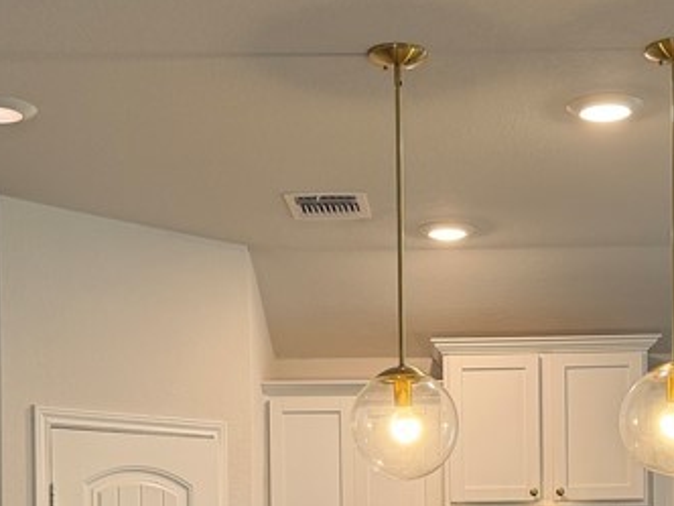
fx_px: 1441
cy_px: 577
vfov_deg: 19.0
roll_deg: +0.2
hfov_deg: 26.2
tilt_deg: +1.0
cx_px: 432
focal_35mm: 74
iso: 100
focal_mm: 6.76
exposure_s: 1/60
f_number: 1.78
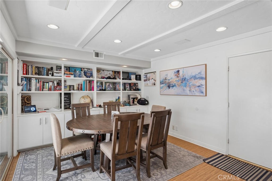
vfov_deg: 70.5
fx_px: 128
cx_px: 136
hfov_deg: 93.3
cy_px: 90
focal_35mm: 17
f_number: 8
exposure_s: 1/20
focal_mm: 11.5
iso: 200
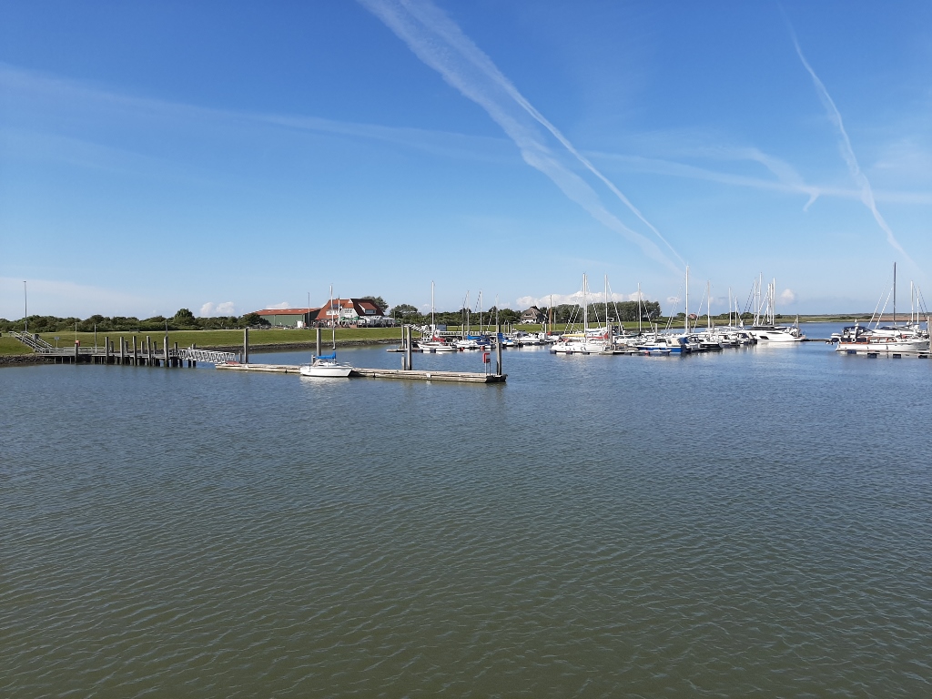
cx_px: 466
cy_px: 350
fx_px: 700
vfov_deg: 53.1
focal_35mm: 26
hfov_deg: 67.3
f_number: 1.7
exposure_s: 1/2833
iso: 40
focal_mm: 3.93
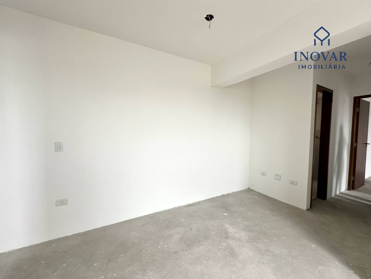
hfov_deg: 102.1
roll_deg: -0.5
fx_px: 150
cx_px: 186
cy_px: 140
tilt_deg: -1.9
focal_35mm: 14
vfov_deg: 85.7
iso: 125
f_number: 2.2
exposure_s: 1/99
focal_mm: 2.22
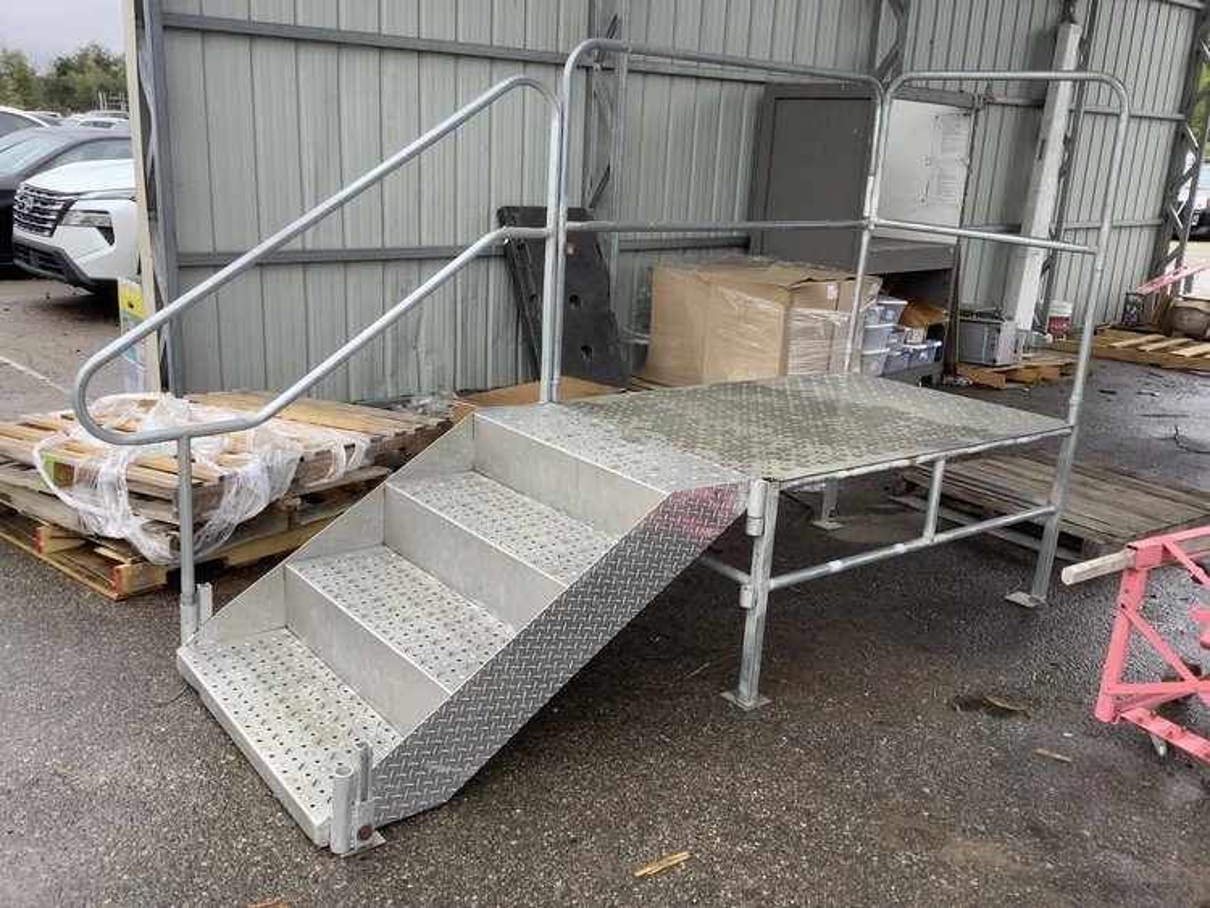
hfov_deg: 58.3
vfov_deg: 45.5
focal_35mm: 31
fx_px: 1084
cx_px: 605
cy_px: 454
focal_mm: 3.3
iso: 25
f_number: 2.4
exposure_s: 1/220
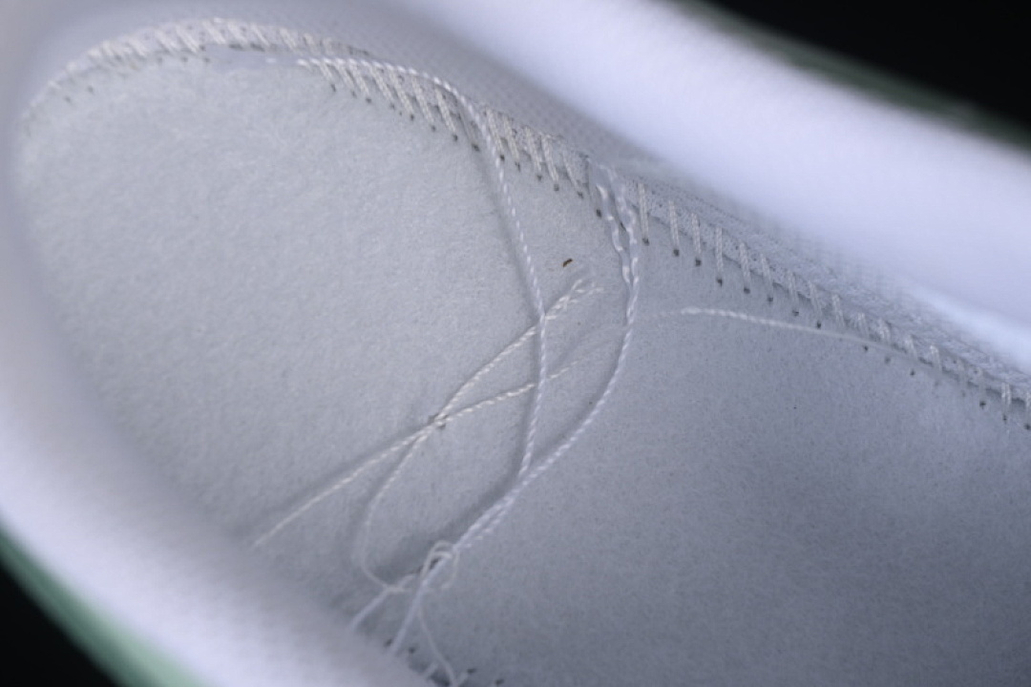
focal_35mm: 75
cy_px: 344
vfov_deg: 18.2
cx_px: 516
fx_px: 2148
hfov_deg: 27.0
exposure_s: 1/80
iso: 160
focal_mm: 50
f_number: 7.1
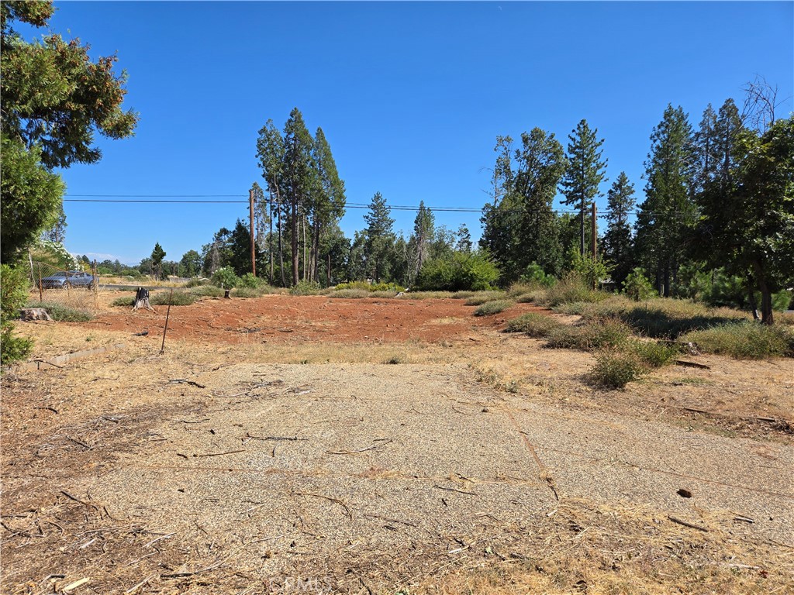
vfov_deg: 58.9
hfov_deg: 73.9
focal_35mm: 23
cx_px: 397
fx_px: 528
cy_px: 298
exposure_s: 1/1844
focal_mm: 5.4
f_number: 1.8
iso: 25
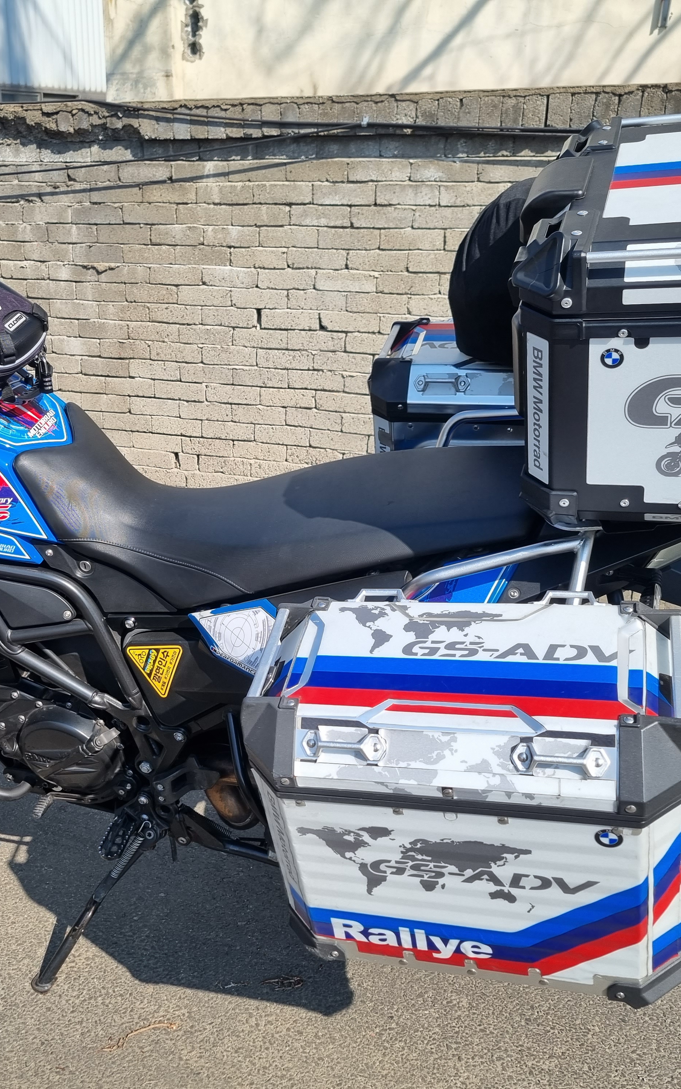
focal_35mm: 37
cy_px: 548
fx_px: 1099
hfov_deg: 34.2
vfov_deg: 52.7
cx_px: 234
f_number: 1.8
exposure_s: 1/2336
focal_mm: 5.4
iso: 50
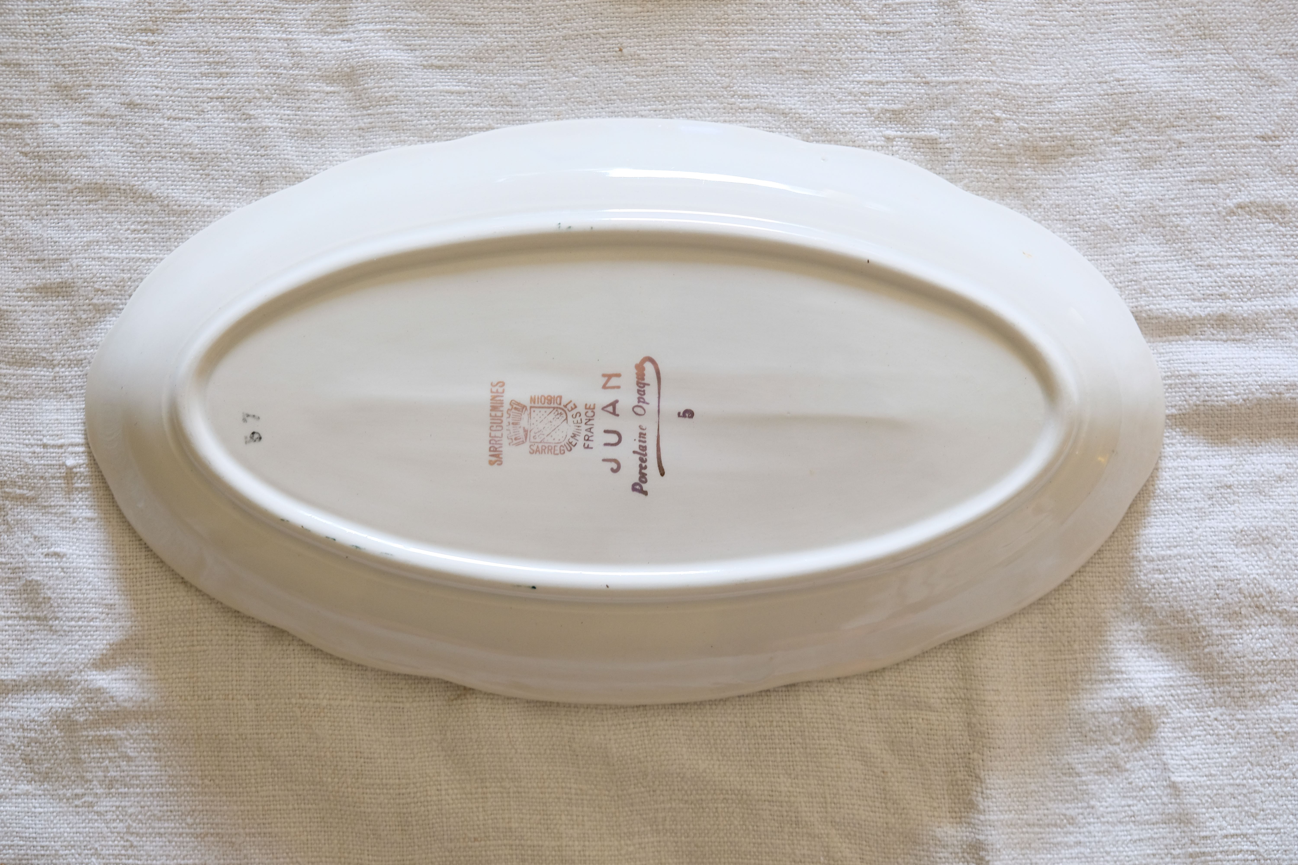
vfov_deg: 23.0
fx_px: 2127
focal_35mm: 59
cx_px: 649
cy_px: 432
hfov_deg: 33.9
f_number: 3.6
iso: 800
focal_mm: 39
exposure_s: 1/42
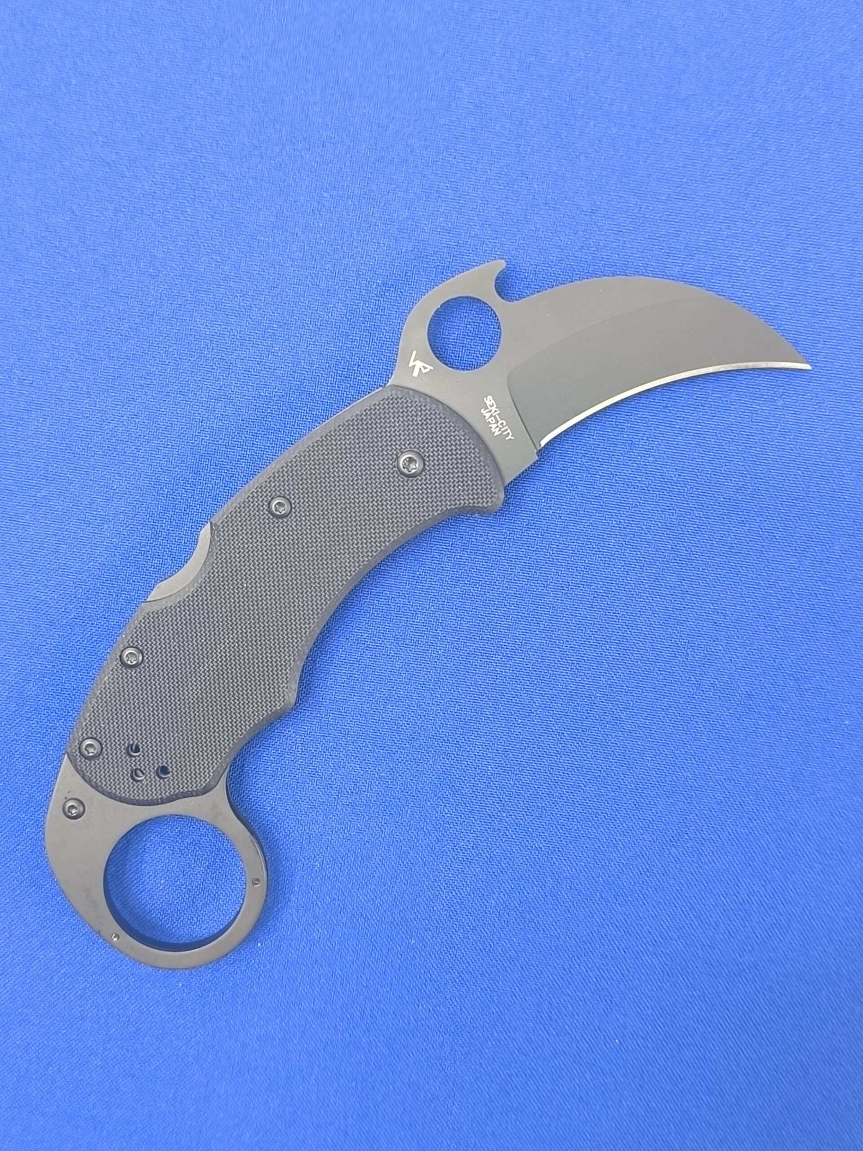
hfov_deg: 31.5
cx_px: 432
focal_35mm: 46
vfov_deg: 41.2
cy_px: 576
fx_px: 1529
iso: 1000
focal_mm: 6.14
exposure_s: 1/25
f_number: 1.65
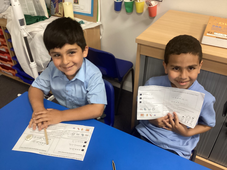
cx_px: 114
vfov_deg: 45.4
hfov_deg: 58.4
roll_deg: -0.7
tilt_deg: -35.6
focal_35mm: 31
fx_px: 203
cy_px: 85
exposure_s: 1/33
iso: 250
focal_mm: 3.3
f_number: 2.4
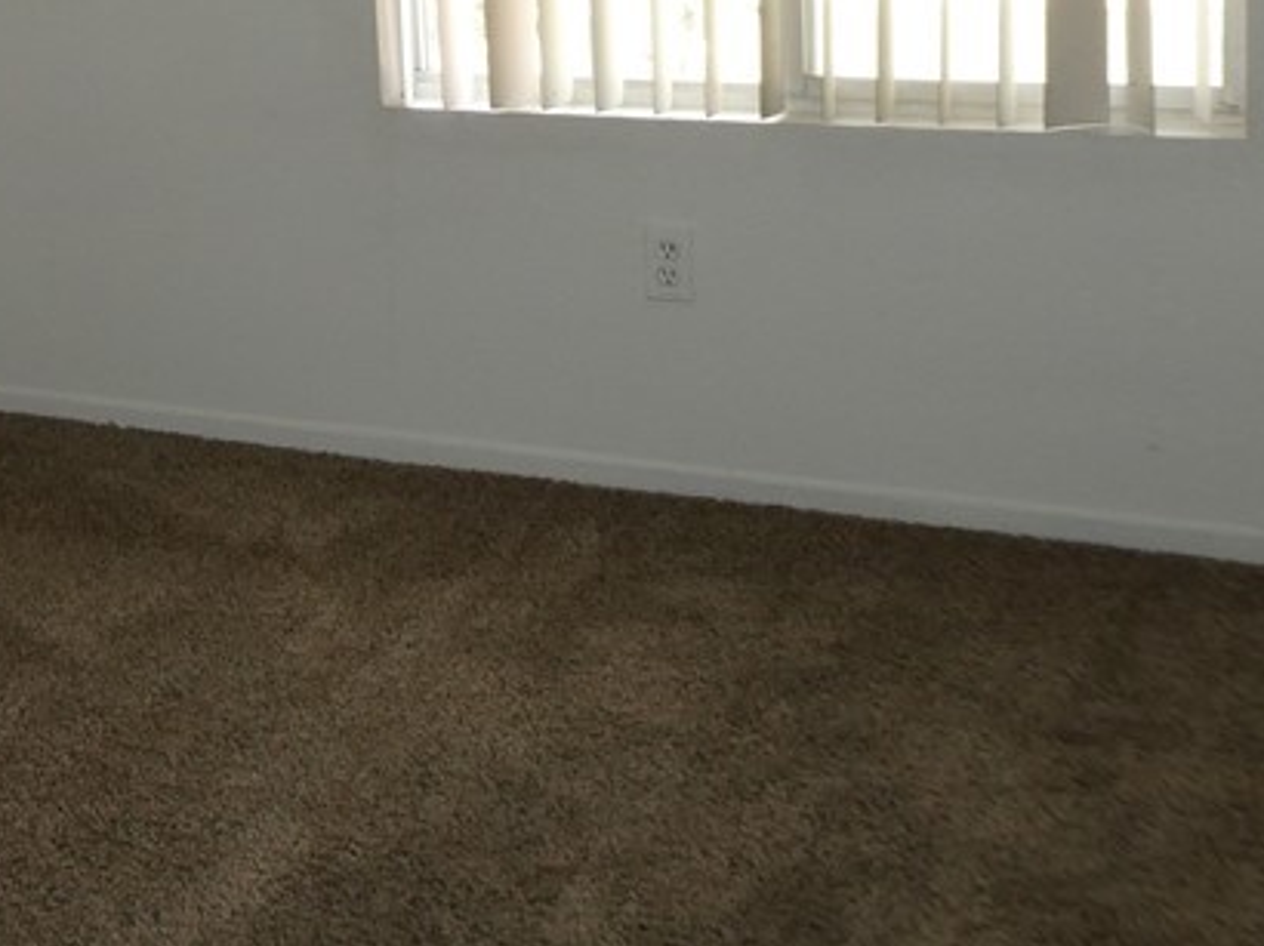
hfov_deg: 26.4
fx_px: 2555
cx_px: 6
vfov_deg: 20.5
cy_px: 65
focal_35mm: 70
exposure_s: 1/125
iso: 160
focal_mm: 5
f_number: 3.5
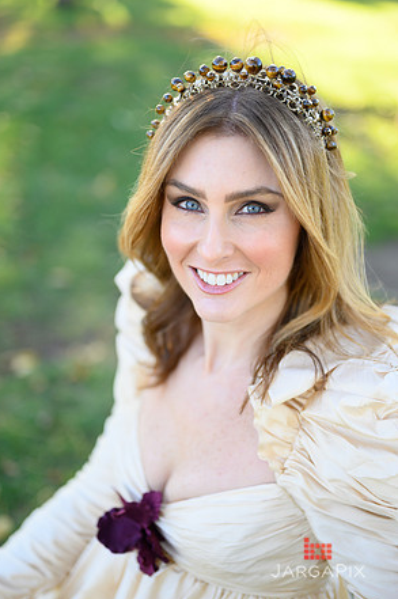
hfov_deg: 26.4
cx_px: 196
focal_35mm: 51
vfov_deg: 38.9
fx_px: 848
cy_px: 302
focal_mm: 50
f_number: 2
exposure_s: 1/640
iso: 320
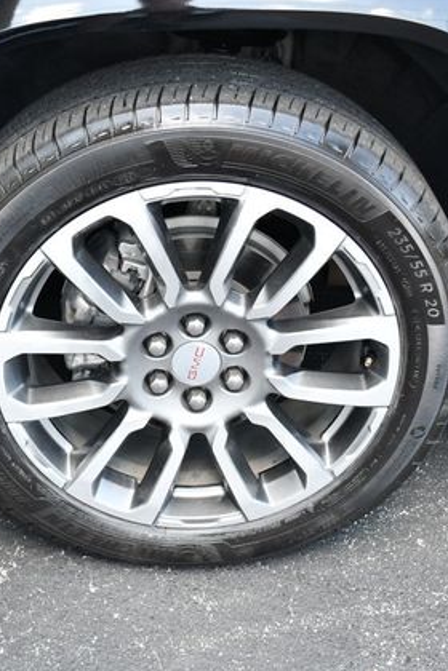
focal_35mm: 61
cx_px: 154
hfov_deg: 22.2
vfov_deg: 32.9
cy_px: 337
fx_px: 1139
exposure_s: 1/250
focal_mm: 20
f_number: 3.8
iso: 500
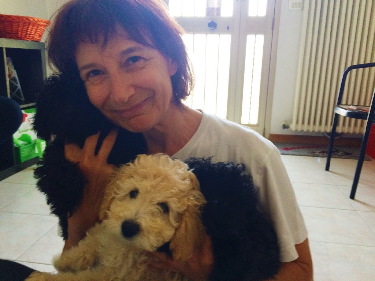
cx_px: 188
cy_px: 140
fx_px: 314
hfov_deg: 61.7
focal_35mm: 29
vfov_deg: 48.2
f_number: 2.2
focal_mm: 4.15
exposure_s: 1/33
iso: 100
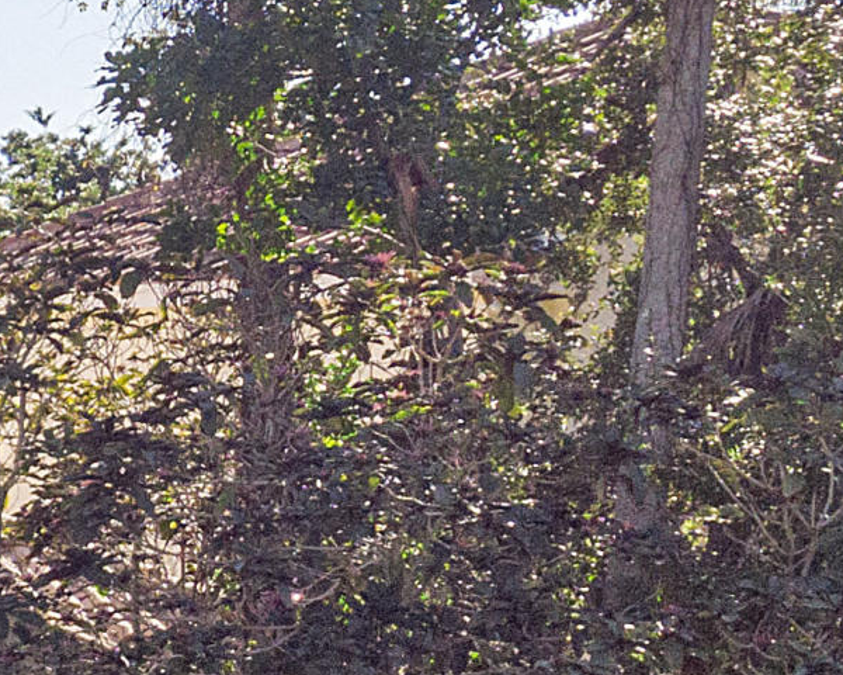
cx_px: -1203
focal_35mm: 117
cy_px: 739
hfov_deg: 12.6
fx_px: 2919
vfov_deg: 12.9
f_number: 2.8
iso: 113
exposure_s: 1/320
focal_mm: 4.5
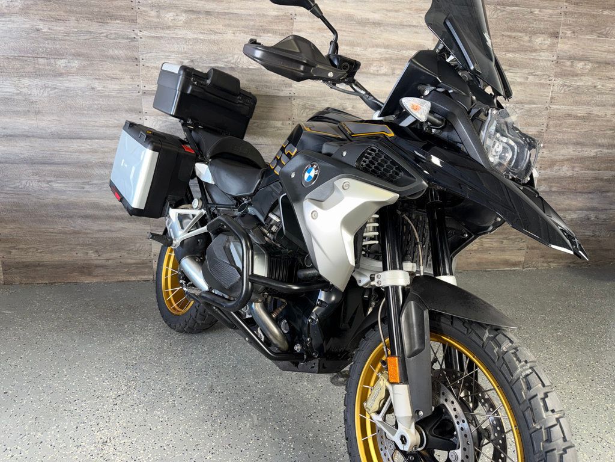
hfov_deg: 71.6
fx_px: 426
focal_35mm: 24
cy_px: 231
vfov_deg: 56.8
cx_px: 308
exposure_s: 1/24
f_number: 1.78
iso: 64
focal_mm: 6.76
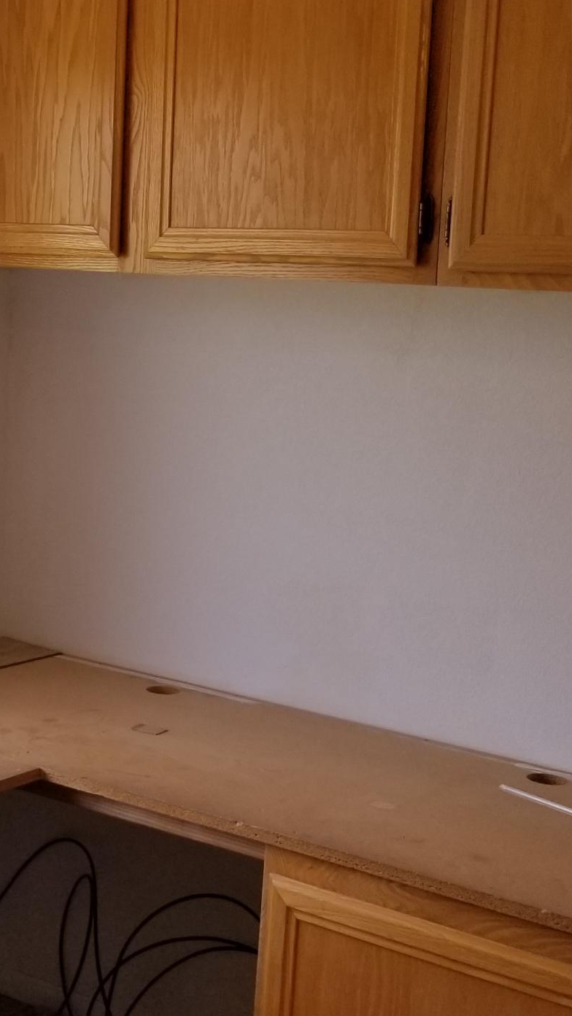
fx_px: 1644
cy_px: 567
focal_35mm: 61
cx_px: 111
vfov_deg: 34.3
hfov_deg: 19.5
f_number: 1.7
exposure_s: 1/284
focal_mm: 4.25
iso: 50
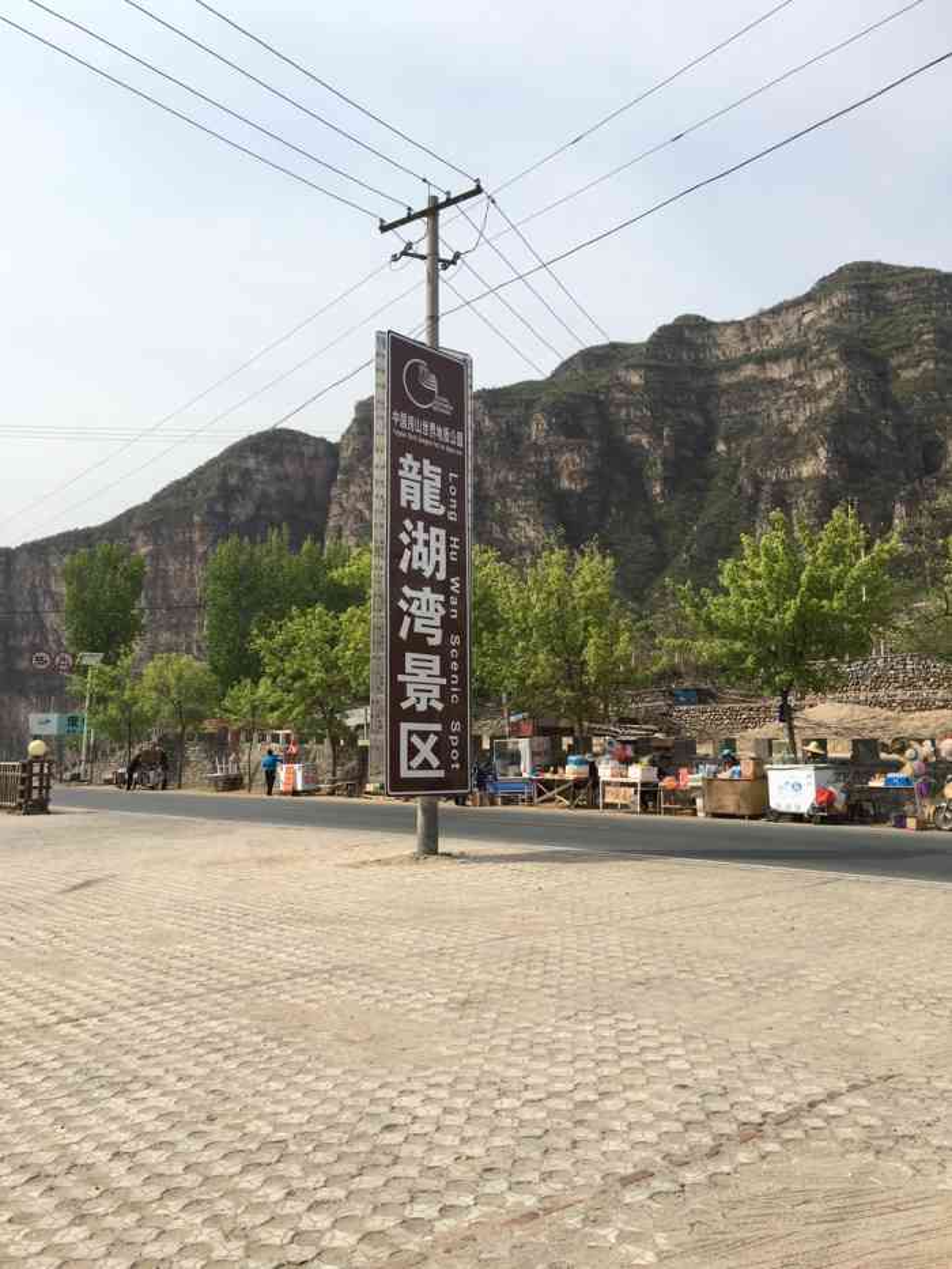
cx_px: 476
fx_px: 1063
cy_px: 634
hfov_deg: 48.2
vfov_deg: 61.7
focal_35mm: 29
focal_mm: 4.15
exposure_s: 1/1148
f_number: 2.2
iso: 25
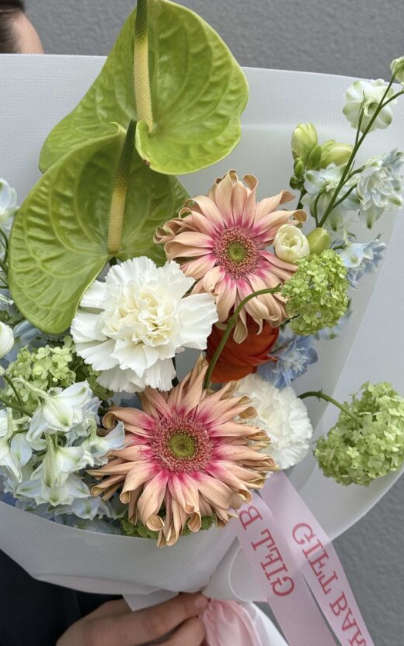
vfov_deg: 32.9
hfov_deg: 20.9
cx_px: 150
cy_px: 280
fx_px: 1092
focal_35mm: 62
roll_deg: +4.0
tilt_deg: -0.9
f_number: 1.8
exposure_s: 1/1513
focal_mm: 6.8
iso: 64
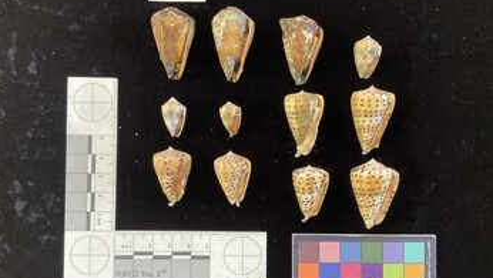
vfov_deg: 36.6
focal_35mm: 32
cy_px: 168
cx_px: 245
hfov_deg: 61.0
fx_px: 419
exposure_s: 1/50
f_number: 1.8
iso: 80
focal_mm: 3
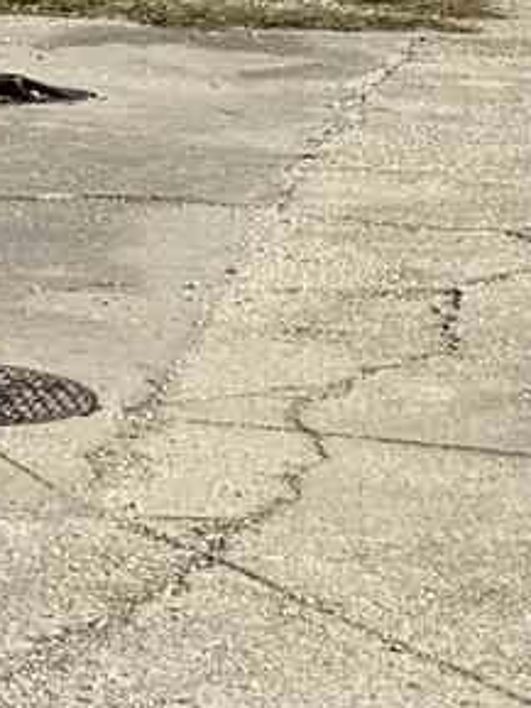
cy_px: -1267
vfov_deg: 7.1
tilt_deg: +7.9
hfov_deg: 5.8
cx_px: -343
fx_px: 5212
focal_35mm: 255
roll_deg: -1.3
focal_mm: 6.76
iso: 80
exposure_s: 1/3759
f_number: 1.78
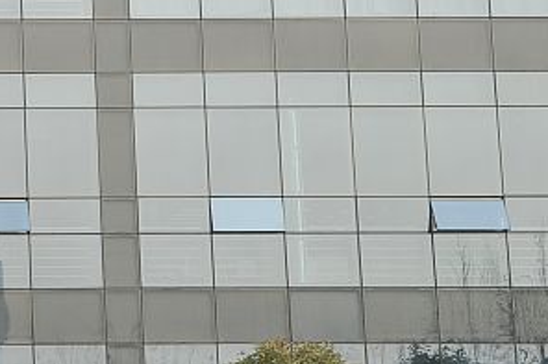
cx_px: -259
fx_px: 2465
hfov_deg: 12.1
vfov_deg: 8.4
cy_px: 22
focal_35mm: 162
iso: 500
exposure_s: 1/320
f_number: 11
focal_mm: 40
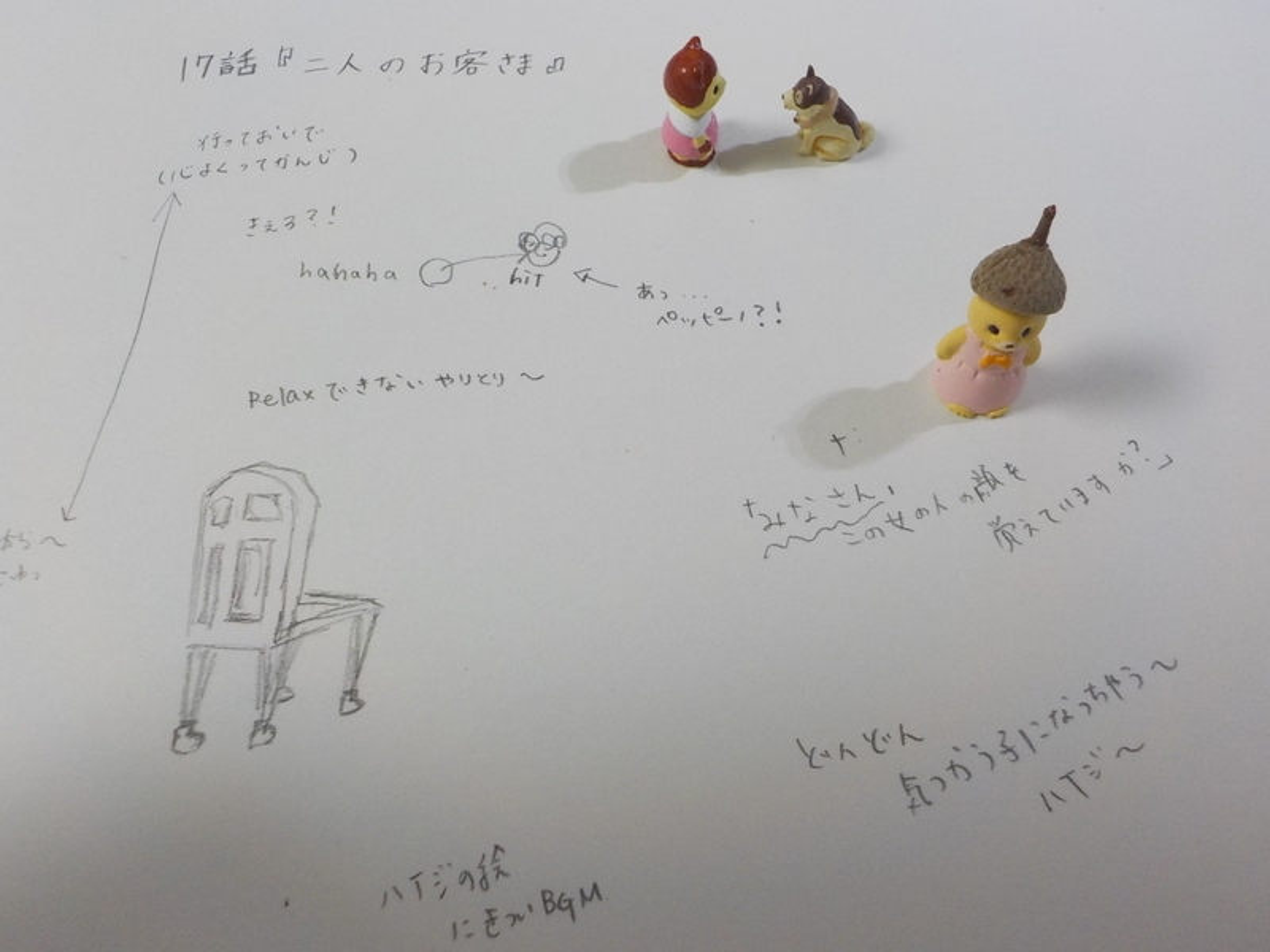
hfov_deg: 60.0
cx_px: 635
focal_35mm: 30
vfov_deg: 46.8
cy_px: 476
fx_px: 1101
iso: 320
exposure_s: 1/30
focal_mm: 4.1
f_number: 3.3
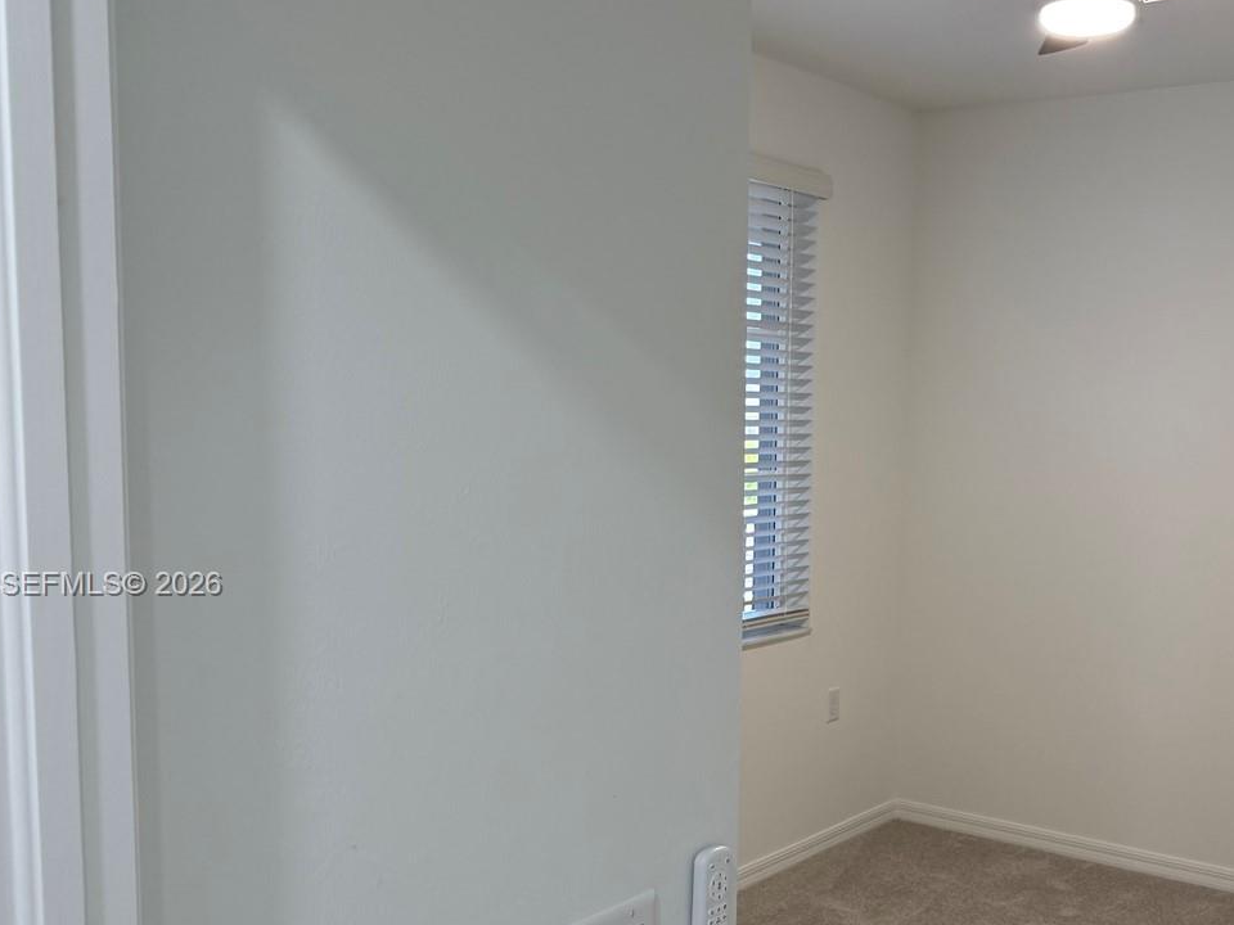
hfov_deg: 45.9
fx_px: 1426
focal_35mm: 40
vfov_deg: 35.7
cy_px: 586
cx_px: 850
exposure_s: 1/124
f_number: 1.78
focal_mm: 6.76
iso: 160
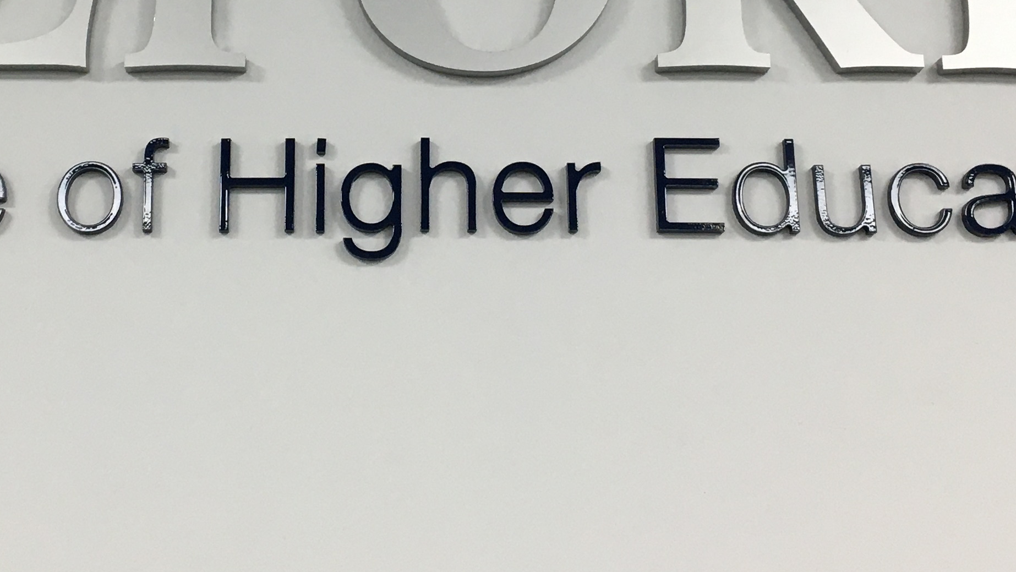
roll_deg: -0.2
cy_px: 18
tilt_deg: +16.8
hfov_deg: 30.4
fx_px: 1859
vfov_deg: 17.1
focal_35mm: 69
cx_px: 383
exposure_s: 1/33
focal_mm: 4.15
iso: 40
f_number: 2.2
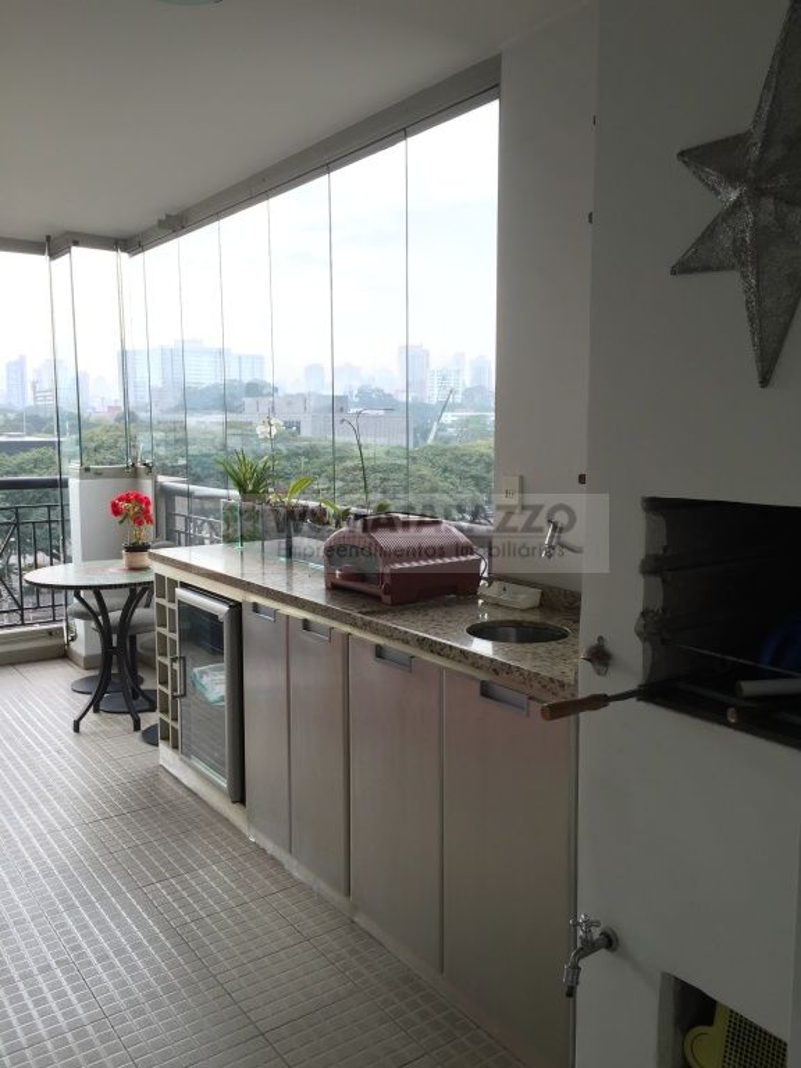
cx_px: 400
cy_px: 534
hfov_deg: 48.2
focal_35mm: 29
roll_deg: +0.1
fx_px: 895
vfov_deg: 61.7
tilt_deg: -6.4
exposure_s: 1/181
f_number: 2.2
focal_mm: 4.15
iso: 32
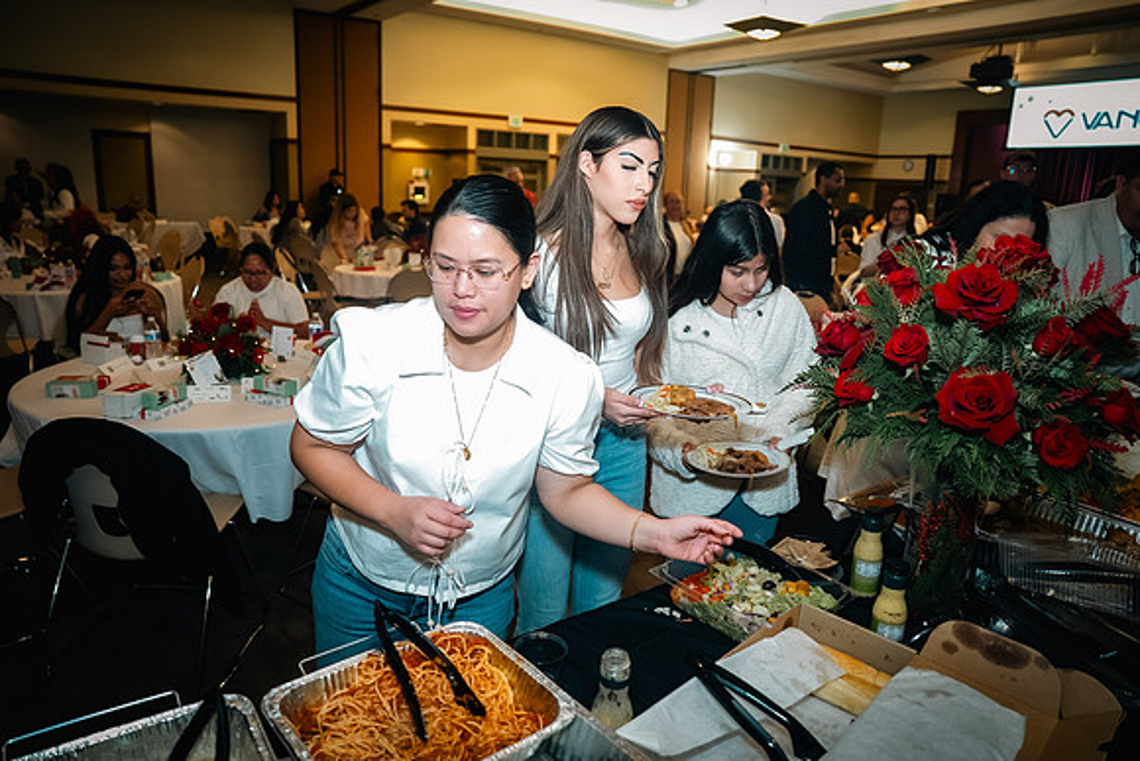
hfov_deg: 73.7
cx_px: 570
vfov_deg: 53.2
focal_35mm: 24
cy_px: 380
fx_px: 760
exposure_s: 1/100
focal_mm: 24
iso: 1600
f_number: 2.8
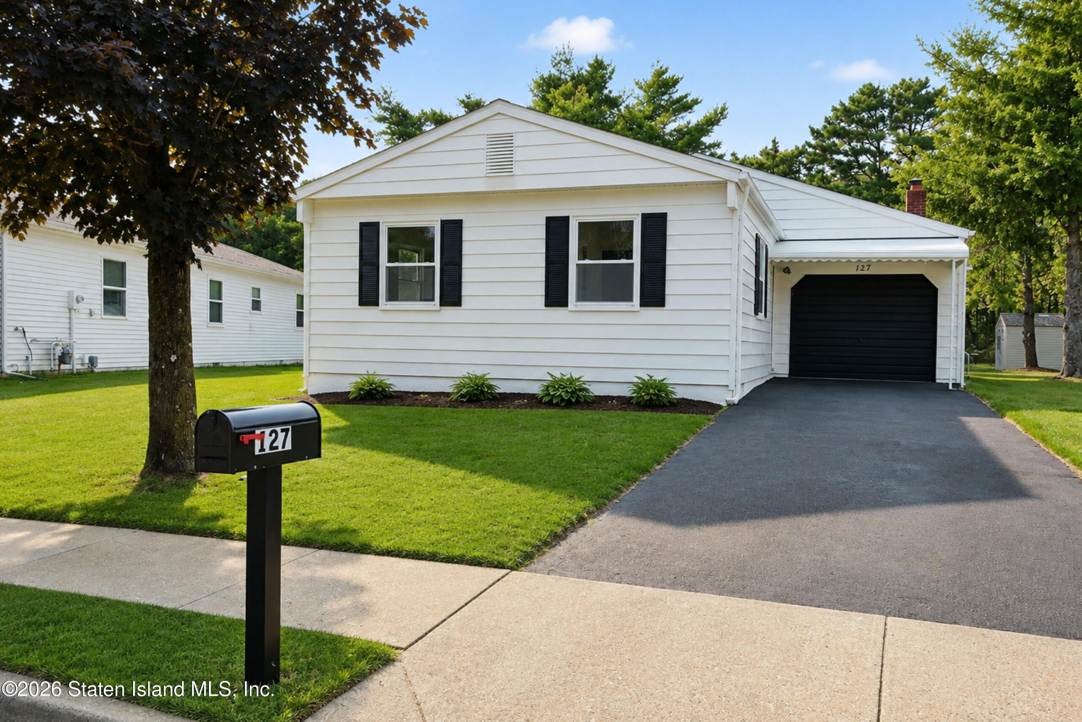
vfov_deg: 47.9
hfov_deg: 67.4
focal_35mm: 27
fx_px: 811
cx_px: 541
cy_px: 361
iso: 250
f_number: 10
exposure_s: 1/100
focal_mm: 18
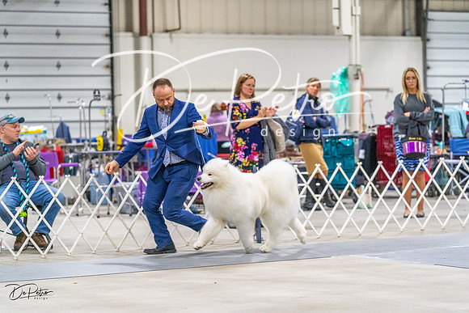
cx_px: 234
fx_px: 1512
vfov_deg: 11.8
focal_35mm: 116
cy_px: 156
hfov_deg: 17.6
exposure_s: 1/320
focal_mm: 116
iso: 6400
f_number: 3.2
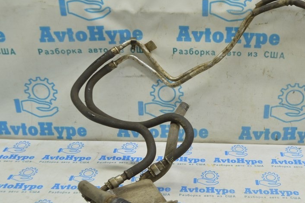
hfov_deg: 42.6
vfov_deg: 29.4
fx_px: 387
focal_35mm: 46
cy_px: 108
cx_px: 193
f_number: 5.6
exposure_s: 1/20
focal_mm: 21
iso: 400
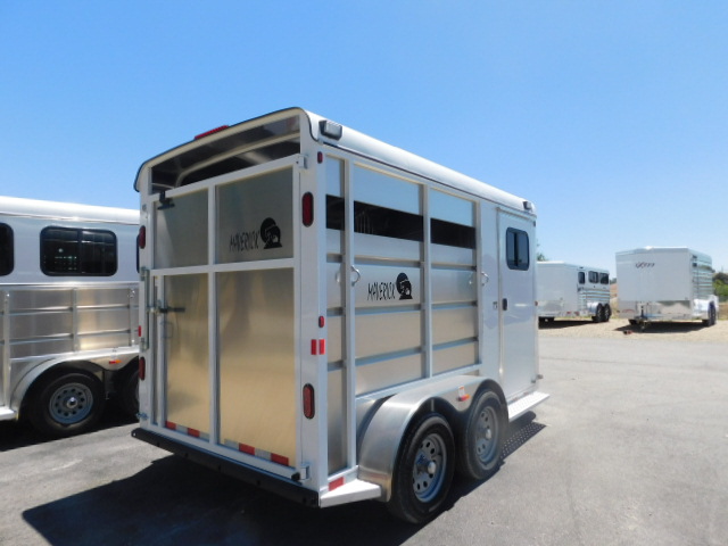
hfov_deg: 73.9
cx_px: 364
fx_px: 484
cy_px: 273
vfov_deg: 58.9
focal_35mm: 23
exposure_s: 1/500
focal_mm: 4
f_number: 6
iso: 125
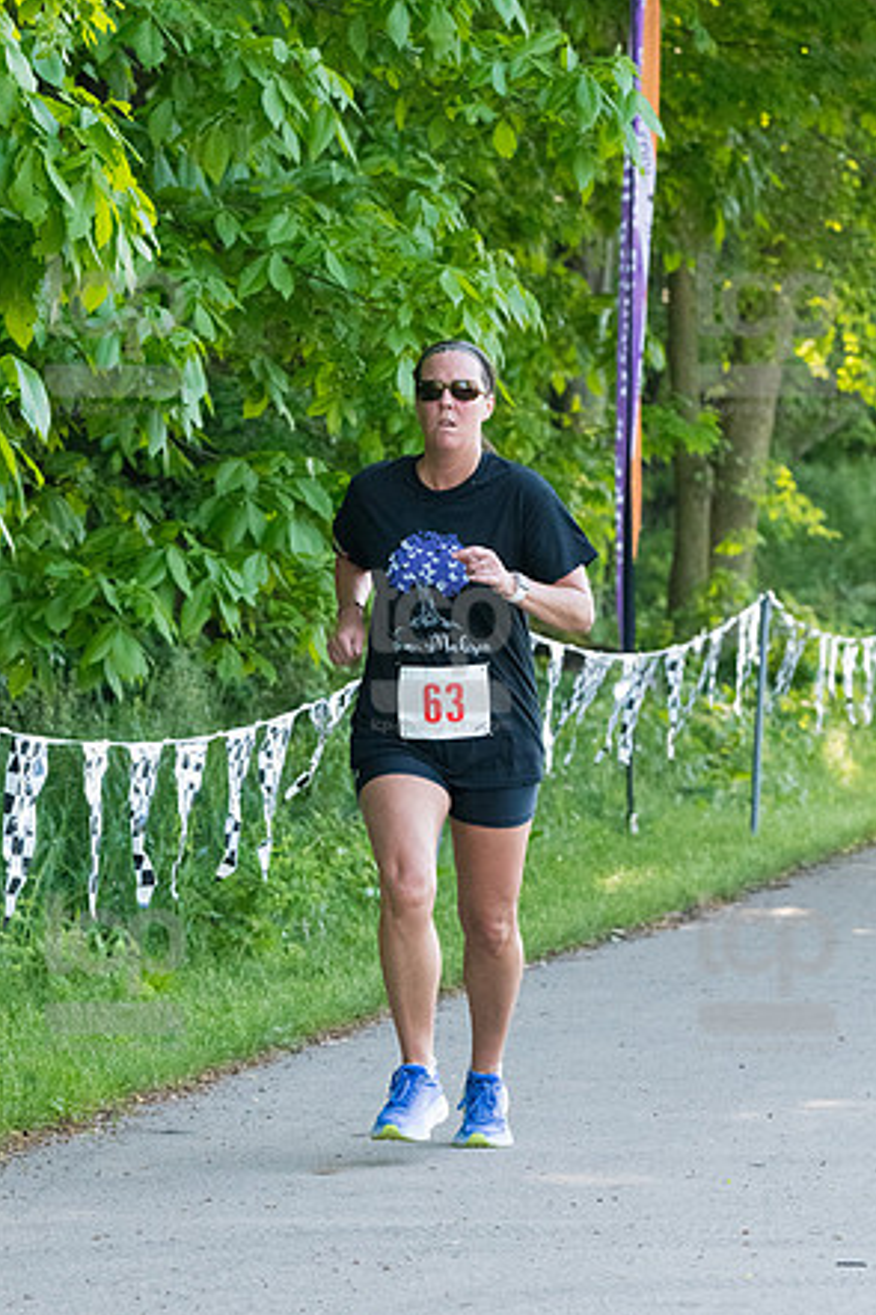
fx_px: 7488
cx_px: 441
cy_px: 650
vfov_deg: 10.0
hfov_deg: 6.7
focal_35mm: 205
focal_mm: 135
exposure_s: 1/1600
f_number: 5.6
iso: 4000
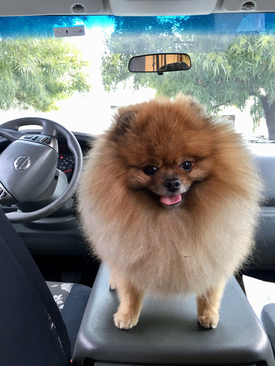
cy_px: 183
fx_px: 307
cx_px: 138
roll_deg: +0.7
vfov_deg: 61.7
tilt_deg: -8.9
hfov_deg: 48.2
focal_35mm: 29
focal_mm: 4.15
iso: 32
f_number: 2.2
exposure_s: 1/15
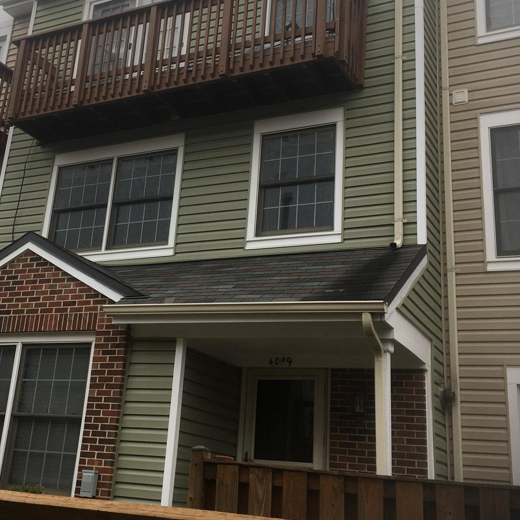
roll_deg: -5.9
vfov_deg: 37.4
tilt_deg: +22.1
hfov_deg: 37.3
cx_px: 195
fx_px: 765
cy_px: 199
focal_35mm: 45
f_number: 2.2
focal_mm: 4.15
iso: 25
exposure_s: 1/290
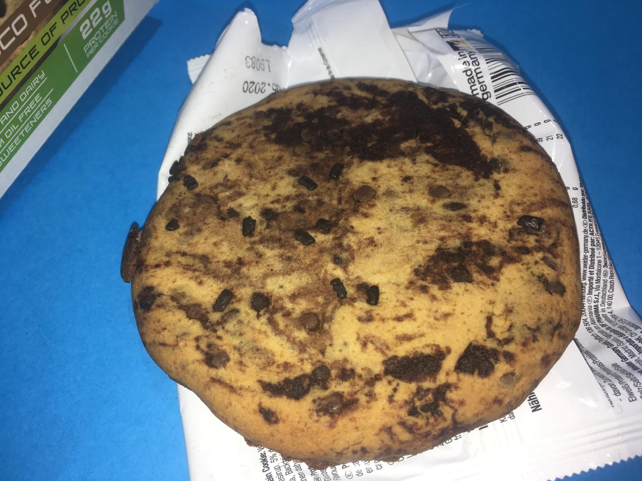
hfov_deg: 61.7
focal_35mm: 29
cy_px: 240
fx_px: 538
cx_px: 321
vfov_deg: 48.2
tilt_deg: -58.9
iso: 25
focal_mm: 4.15
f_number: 2.2
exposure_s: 1/107
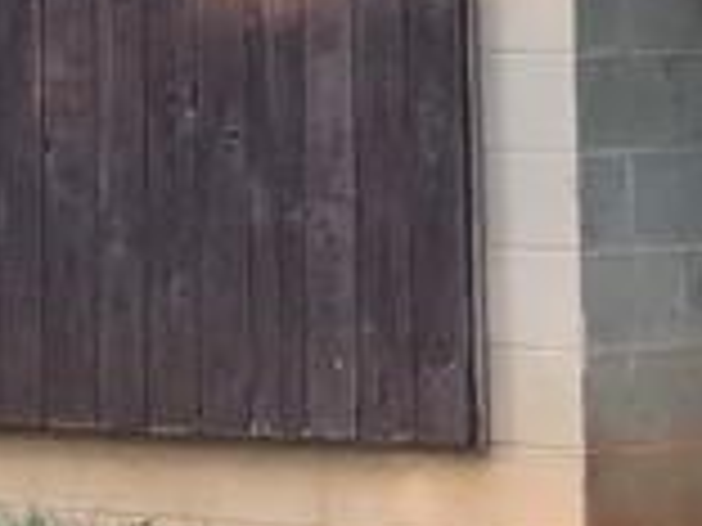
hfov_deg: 5.5
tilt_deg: +4.6
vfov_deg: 4.3
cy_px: -495
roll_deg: +0.6
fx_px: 6936
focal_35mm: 342
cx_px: -1130
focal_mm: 6
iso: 20
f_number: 2.4
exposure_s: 1/120
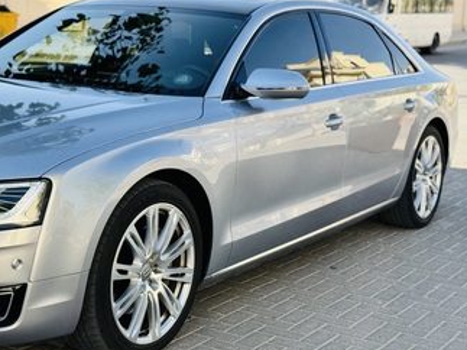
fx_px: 917
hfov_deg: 28.5
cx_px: 190
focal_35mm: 68
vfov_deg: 21.6
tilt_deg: -9.7
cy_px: 167
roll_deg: -1.0
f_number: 1.78
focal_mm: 6.76
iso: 64
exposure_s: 1/1193
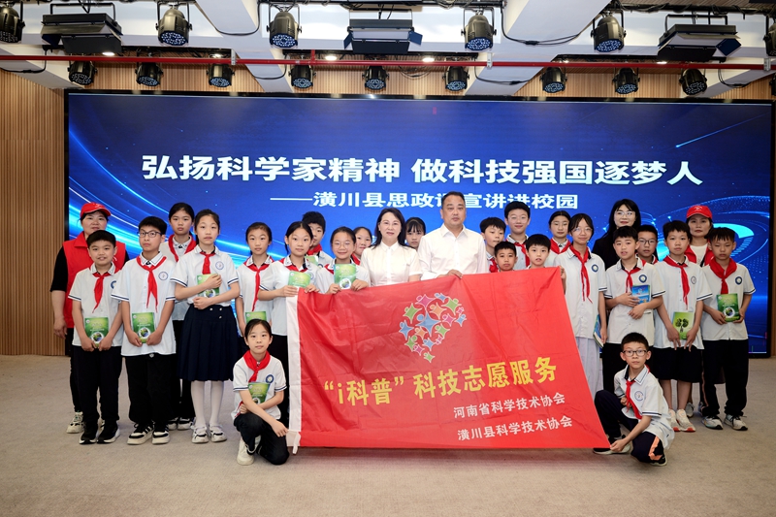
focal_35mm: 30
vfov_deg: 43.6
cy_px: 258
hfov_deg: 61.9
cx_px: 388
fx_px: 646
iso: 125
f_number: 2.8
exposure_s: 1/60
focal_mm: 30
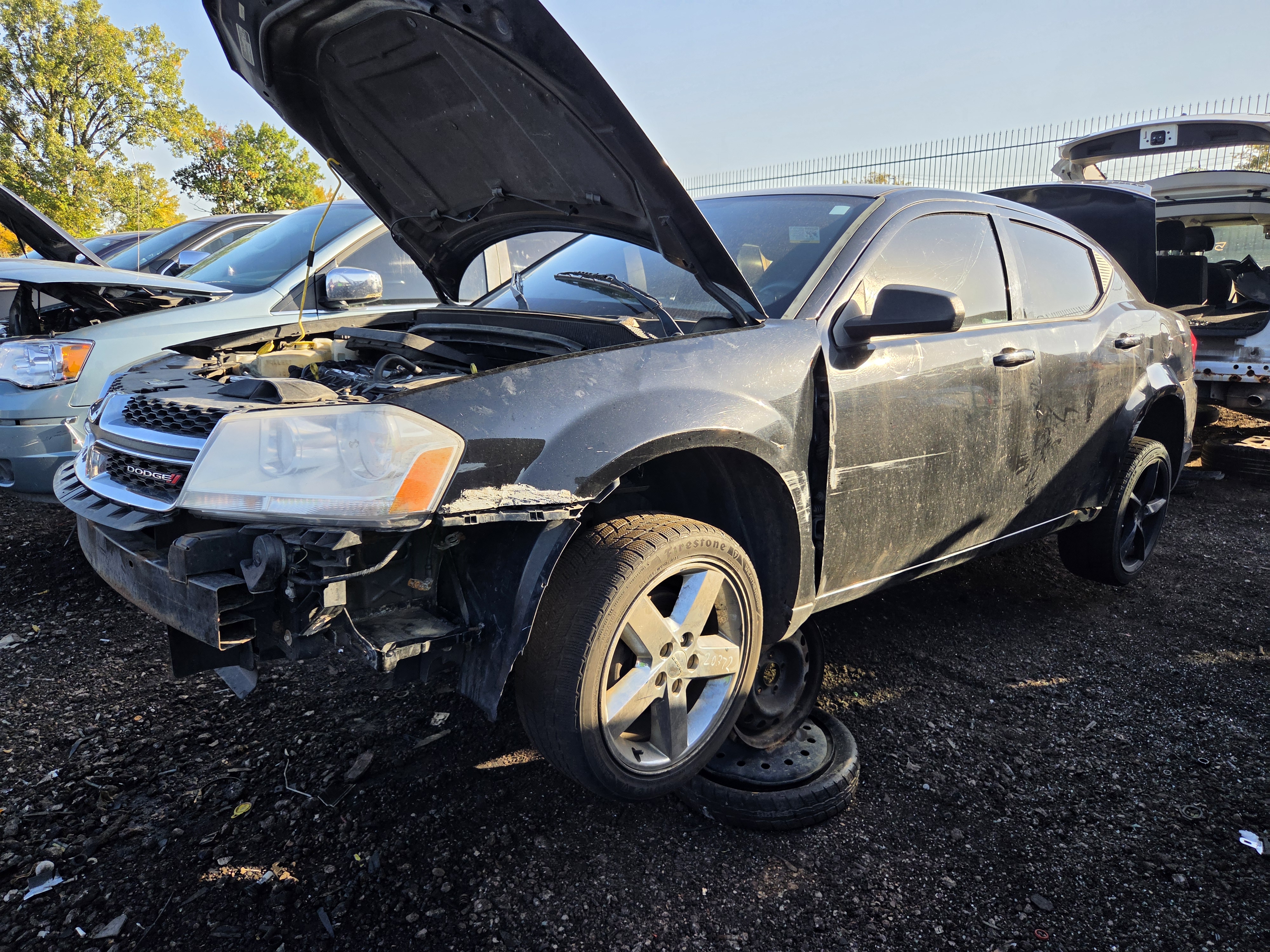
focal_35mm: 23
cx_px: 635
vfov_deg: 58.9
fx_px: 844
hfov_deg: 73.9
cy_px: 476
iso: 80
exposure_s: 1/2246
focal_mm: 5.4
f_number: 1.8
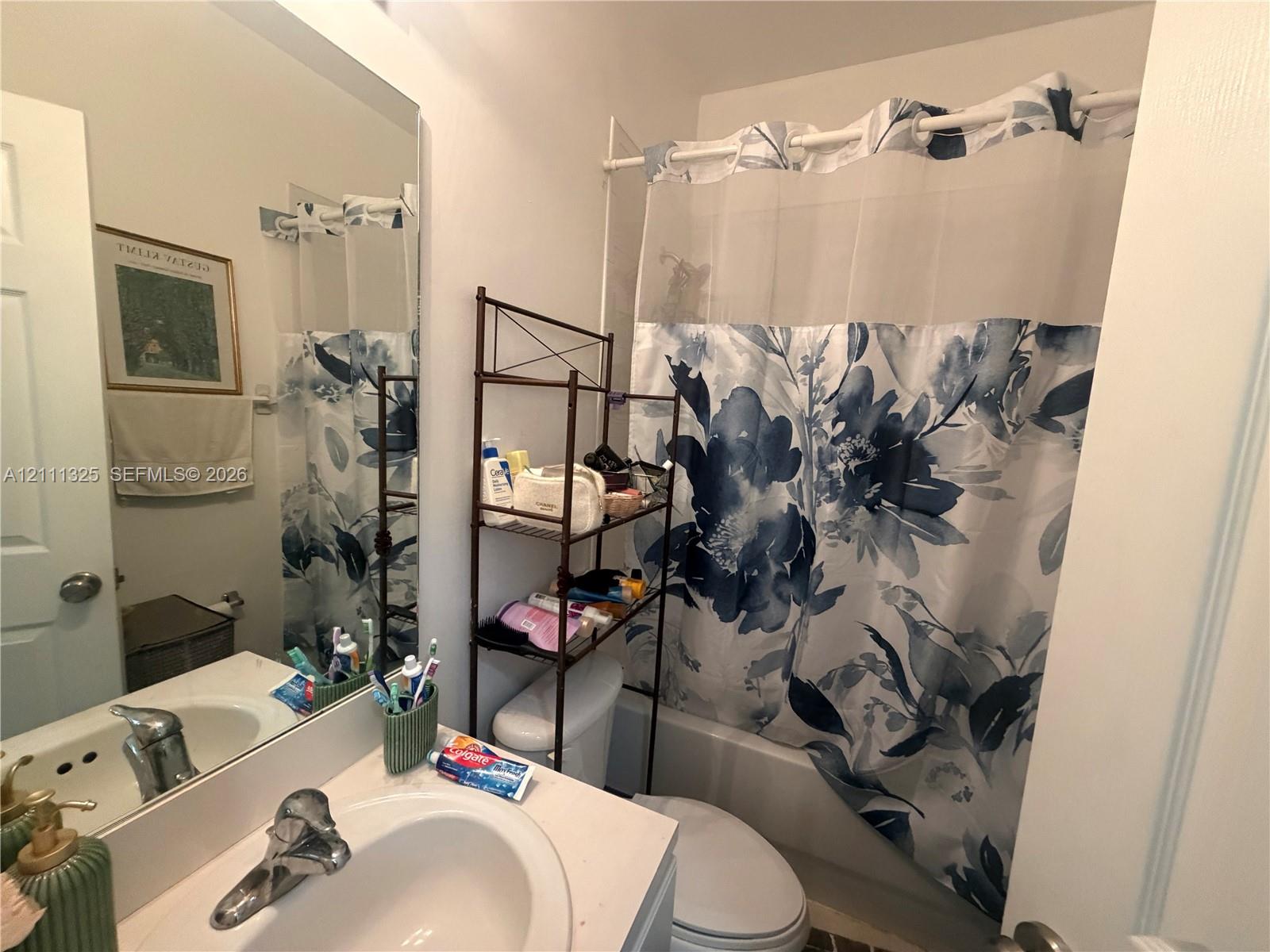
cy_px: 476
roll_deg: -2.7
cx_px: 635
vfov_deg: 85.7
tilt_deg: -8.5
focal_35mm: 14
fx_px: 514
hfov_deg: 102.1
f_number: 2.2
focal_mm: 2.22
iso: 640
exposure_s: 1/60
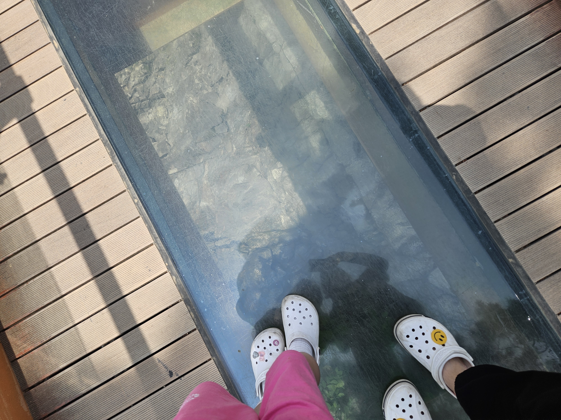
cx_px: 280
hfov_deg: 73.9
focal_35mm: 23
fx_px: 373
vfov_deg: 58.9
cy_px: 210
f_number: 1.8
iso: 25
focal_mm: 5.4
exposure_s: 1/1628
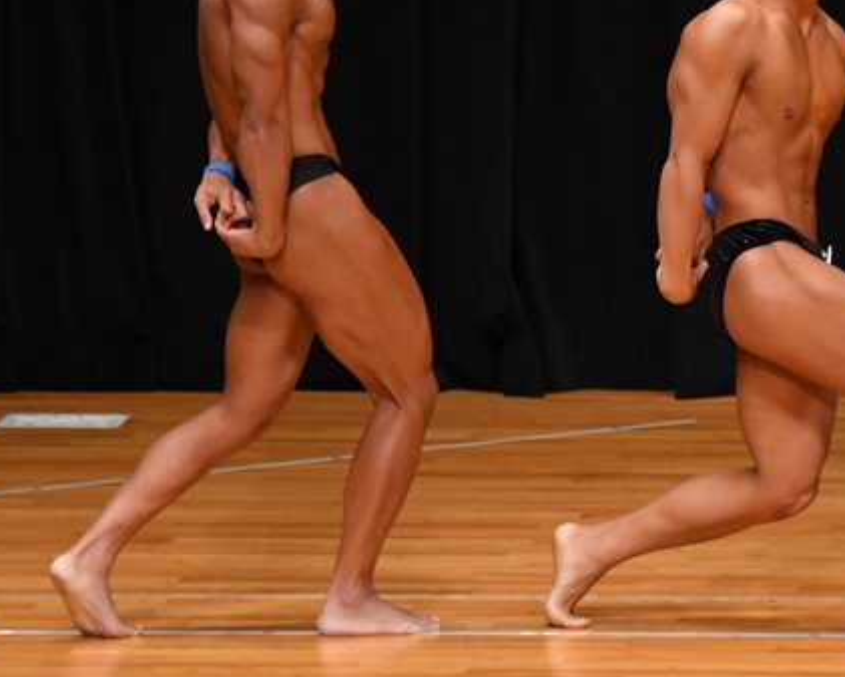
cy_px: 189
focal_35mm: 518
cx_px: 623
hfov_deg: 3.7
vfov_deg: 3.0
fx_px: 12958
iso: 3200
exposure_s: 1/400
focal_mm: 200
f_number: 5.6
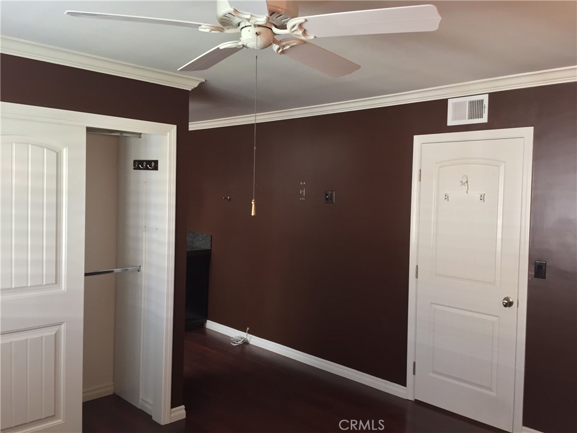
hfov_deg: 61.7
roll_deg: -1.9
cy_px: 216
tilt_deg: -1.1
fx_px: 483
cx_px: 288
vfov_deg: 48.2
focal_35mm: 29
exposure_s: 1/30
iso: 125
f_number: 2.2
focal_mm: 4.15
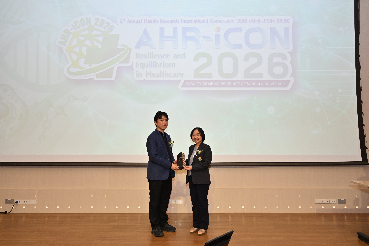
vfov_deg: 41.7
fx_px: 323
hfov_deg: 59.5
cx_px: 184
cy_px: 123
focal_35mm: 32
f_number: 4
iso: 800
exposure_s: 1/200
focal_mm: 31.5
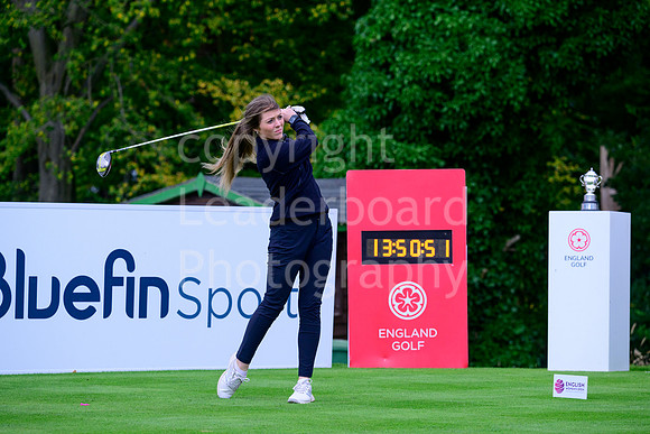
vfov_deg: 7.4
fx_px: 3341
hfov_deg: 11.1
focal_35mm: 185
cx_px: 325
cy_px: 217
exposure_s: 1/1250
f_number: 6.3
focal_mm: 185
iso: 1600
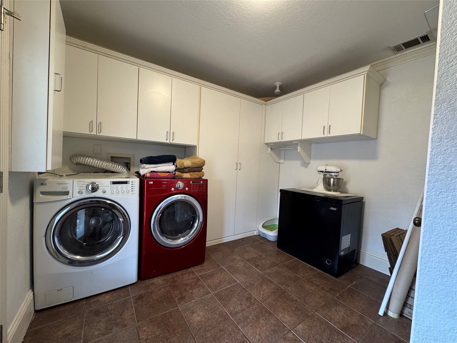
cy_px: 172
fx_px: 185
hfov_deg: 102.1
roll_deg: -2.5
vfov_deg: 85.7
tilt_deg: -2.6
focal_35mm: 14
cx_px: 228
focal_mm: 2.22
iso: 250
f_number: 2.2
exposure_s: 1/60
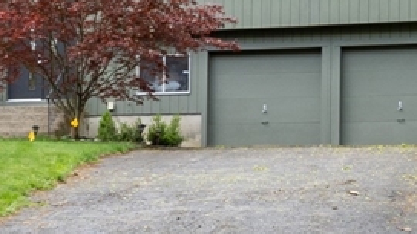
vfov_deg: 9.3
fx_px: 1437
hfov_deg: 16.3
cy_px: 53
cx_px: 51
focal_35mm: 130
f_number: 8
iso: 500
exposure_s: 1/125
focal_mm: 22
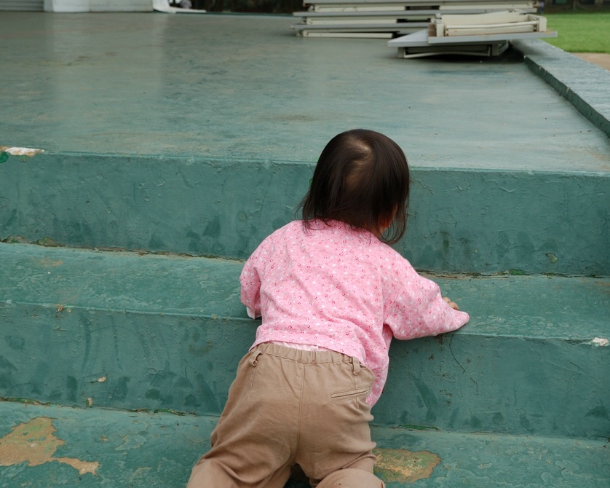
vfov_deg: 27.6
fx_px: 993
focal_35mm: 55
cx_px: 312
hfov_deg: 34.2
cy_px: 246
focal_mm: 32
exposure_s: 1/125
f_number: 5.6
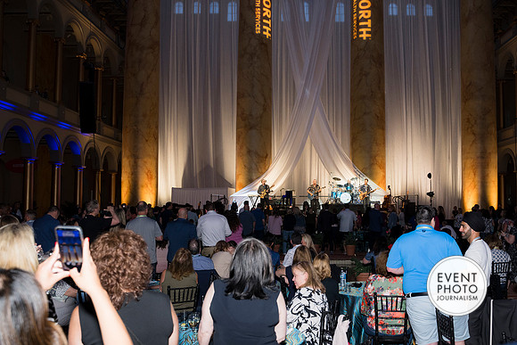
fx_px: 515
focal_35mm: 36
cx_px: 308
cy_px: 180
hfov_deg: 53.0
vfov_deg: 37.0
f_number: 4
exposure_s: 1/100
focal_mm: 28
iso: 800
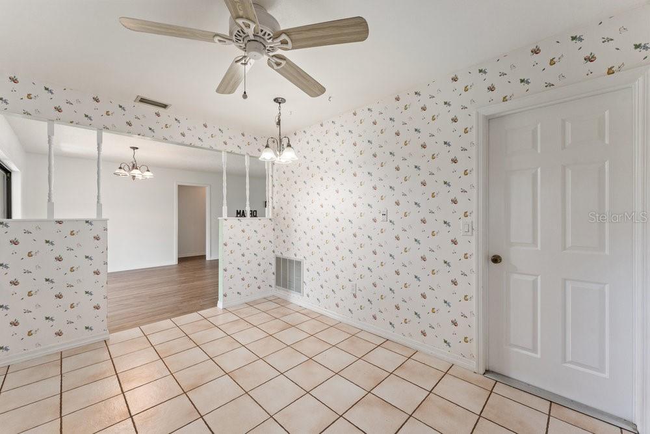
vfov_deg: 81.2
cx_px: 325
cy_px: 217
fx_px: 253
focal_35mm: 14
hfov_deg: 104.2
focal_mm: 14
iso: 500
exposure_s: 1/25
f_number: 8
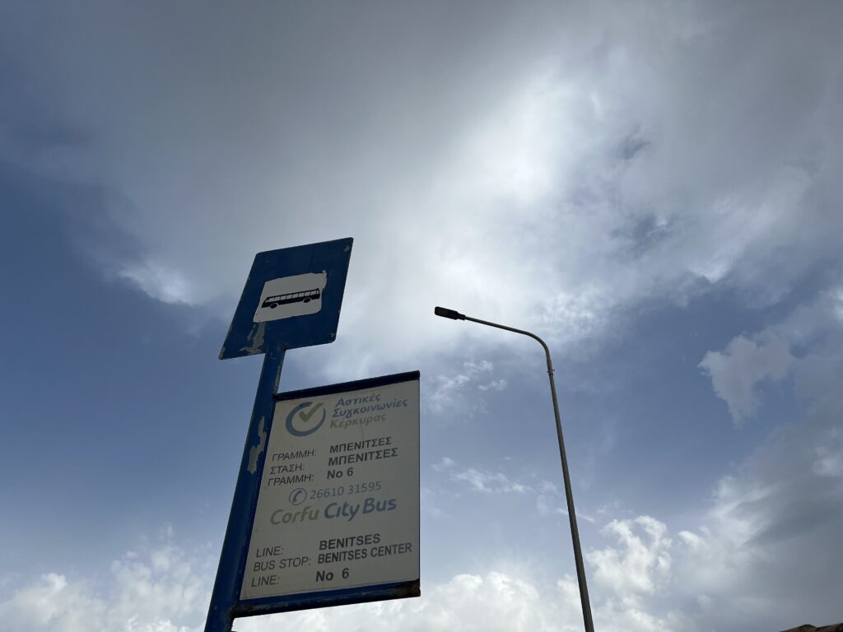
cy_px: 316
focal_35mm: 26
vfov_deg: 53.1
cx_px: 422
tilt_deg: +44.0
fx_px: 633
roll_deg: -2.2
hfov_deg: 67.3
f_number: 1.6
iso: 50
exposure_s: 1/4149
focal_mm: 5.1
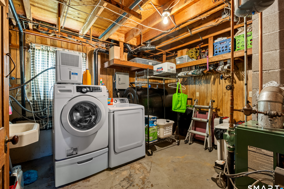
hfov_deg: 96.7
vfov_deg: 73.7
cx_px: 142
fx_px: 126
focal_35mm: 16
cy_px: 93
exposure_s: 6
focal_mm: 15
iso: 320
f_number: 9
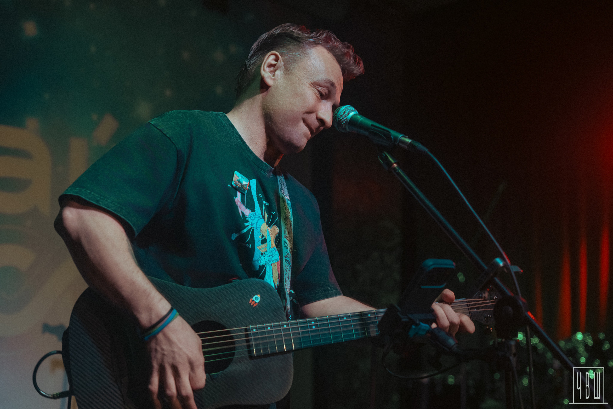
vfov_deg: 27.0
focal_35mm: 50
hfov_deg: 39.6
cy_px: 204
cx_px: 306
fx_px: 851
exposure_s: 1/200
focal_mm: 50
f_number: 2.5
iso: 400
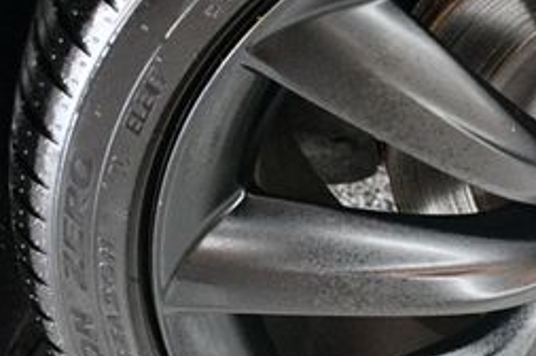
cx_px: 674
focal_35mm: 129
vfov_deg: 10.6
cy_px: 227
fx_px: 1918
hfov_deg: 15.2
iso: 5600
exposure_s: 1/60
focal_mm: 34
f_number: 4.2
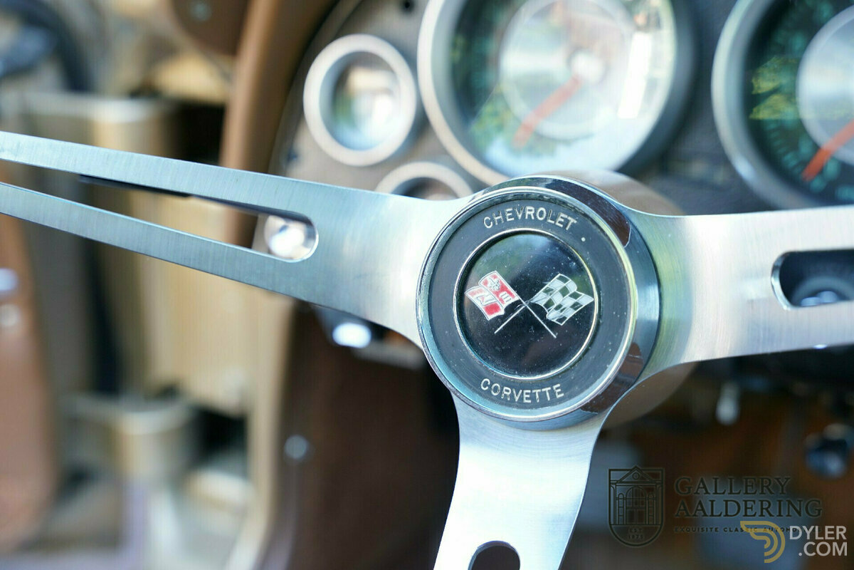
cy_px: 285
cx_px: 427
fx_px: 1184
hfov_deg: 39.7
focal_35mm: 50
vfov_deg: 27.0
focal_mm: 49.9
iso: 500
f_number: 4
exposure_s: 1/60
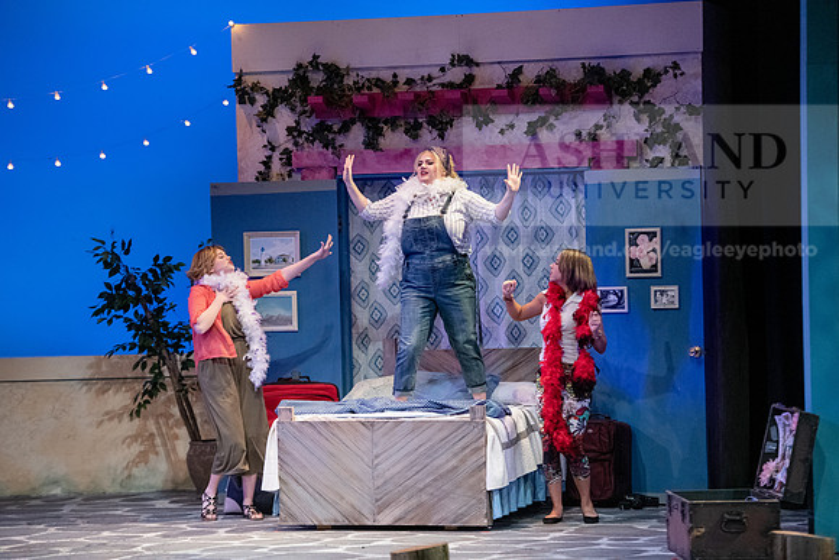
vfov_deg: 11.0
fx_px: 2914
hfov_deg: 16.4
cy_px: 280
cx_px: 420
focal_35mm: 125
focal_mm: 125
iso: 4000
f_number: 3.2
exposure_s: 1/400
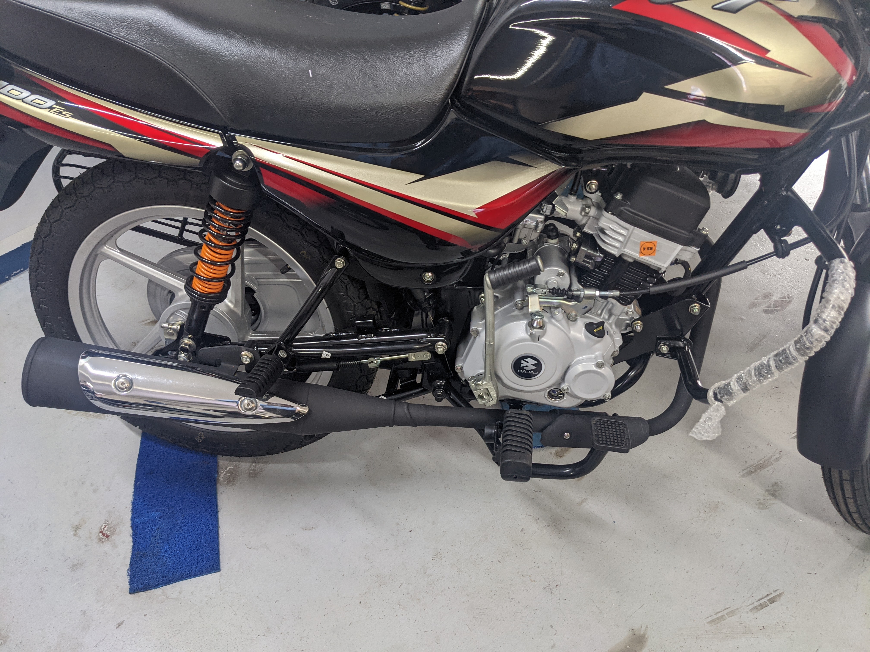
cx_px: 435
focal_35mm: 27
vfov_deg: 51.4
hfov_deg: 65.3
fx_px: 679
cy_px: 326
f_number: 1.73
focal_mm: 4.38
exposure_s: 1/29
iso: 57
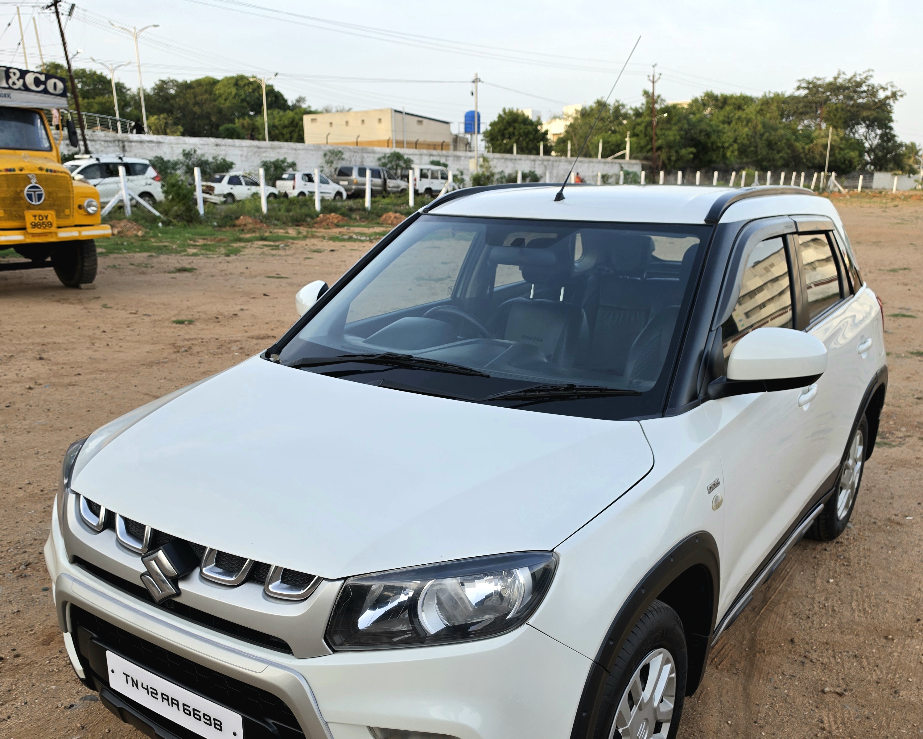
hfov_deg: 58.8
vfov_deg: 48.0
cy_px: 472
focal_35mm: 30
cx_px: 461
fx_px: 820
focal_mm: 6.5
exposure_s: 1/370
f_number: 1.4
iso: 20
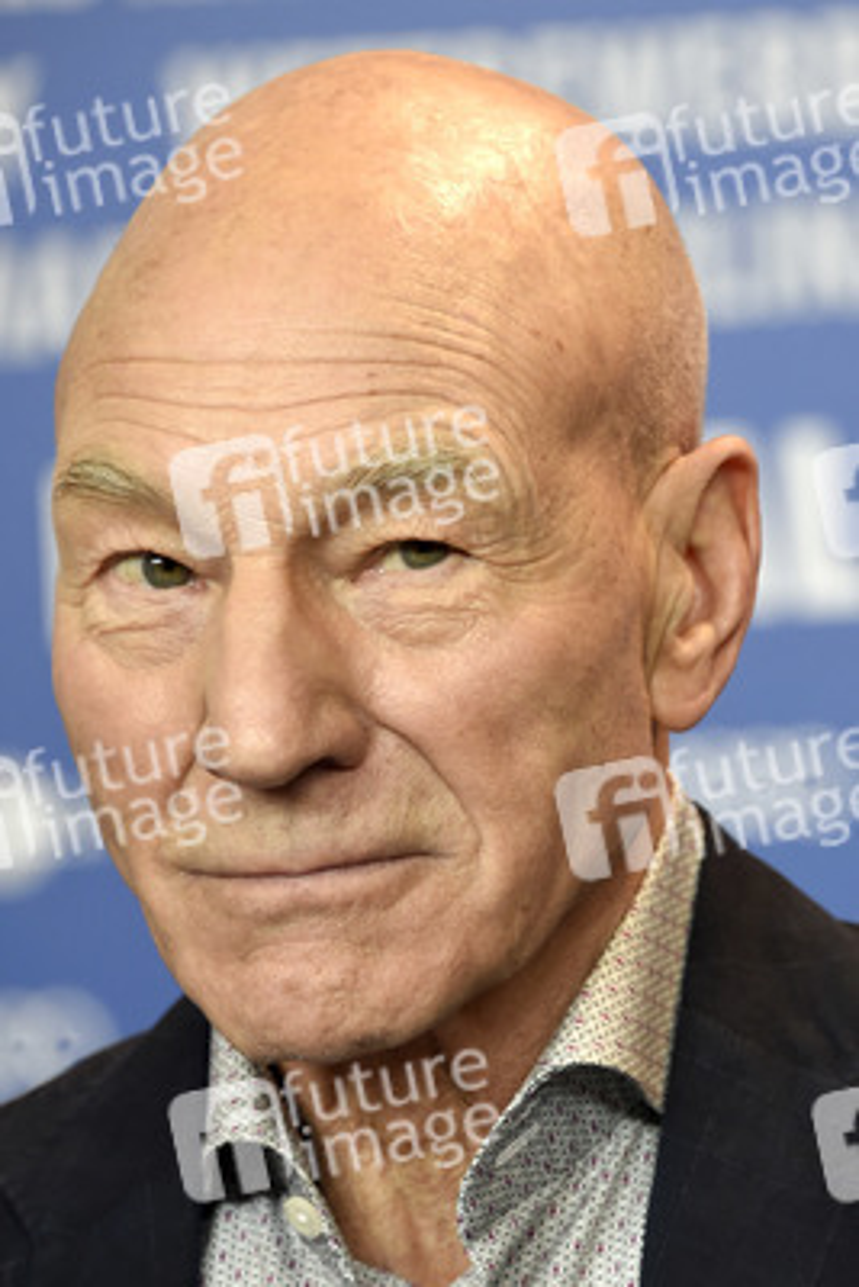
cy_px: 644
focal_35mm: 250
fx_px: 8939
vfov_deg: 8.2
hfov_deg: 5.5
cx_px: 430
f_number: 5.6
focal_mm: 250
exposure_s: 1/200
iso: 2000
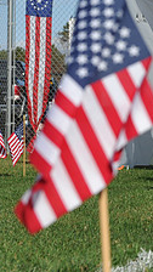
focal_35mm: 190
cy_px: 57
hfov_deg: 6.2
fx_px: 1370
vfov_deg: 11.3
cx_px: 308
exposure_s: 1/1000
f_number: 8
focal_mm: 70
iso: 400
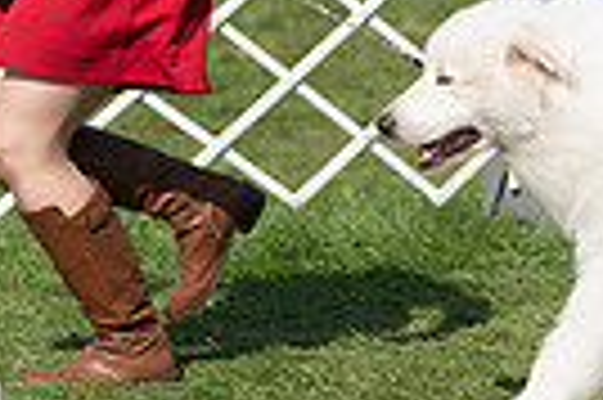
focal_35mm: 593
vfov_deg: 2.3
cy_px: -198
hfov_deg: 3.5
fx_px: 9921
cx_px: 738
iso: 100
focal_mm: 137
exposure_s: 1/1600
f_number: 3.5
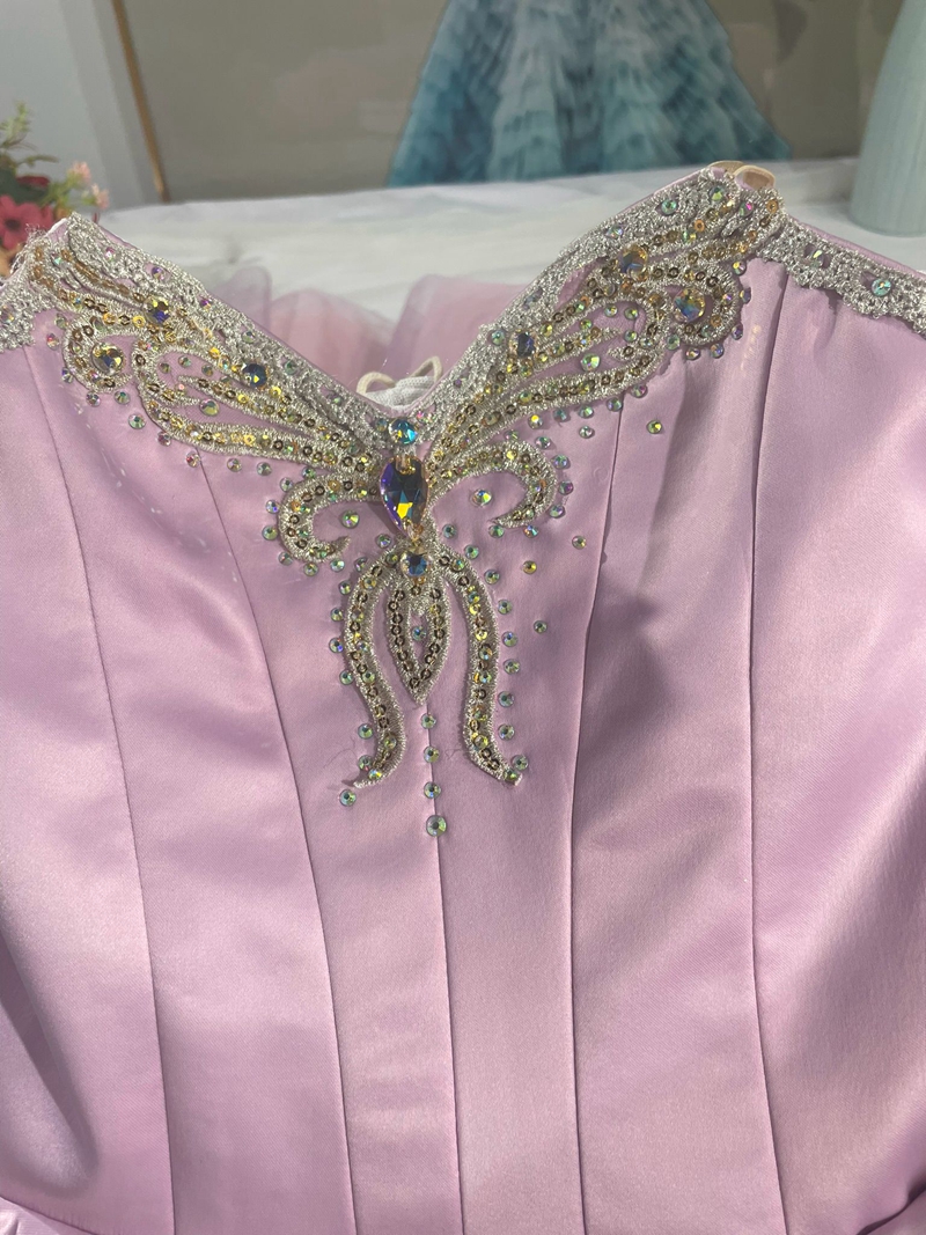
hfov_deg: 53.1
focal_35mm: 26
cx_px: 463
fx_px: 928
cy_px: 618
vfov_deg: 67.3
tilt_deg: -36.2
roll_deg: +6.2
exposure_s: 1/564
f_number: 1.6
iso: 32
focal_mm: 4.2
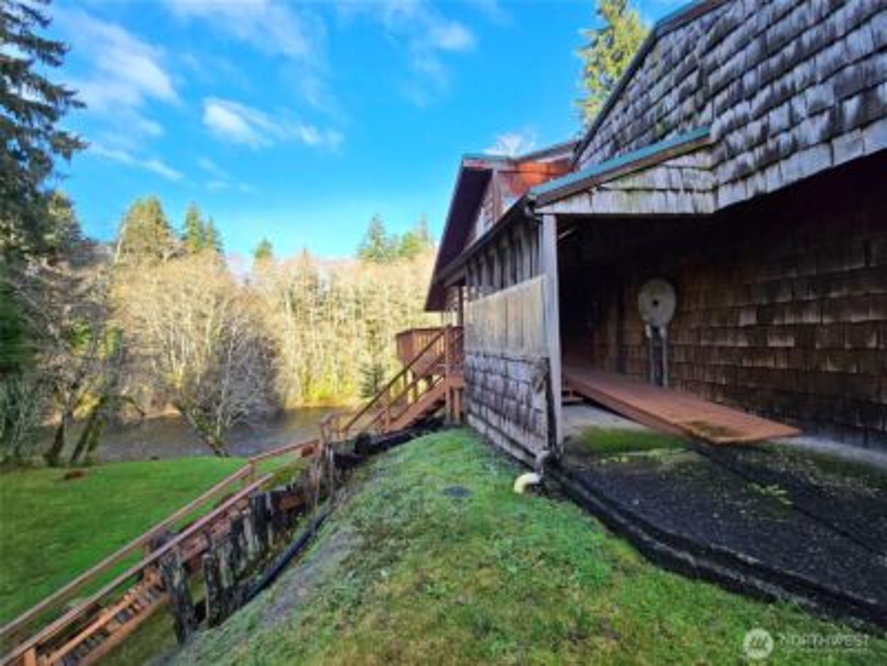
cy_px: 333
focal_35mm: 13
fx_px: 333
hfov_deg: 106.2
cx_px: 444
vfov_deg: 89.9
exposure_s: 1/492
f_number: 2.2
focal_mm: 2.2
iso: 50
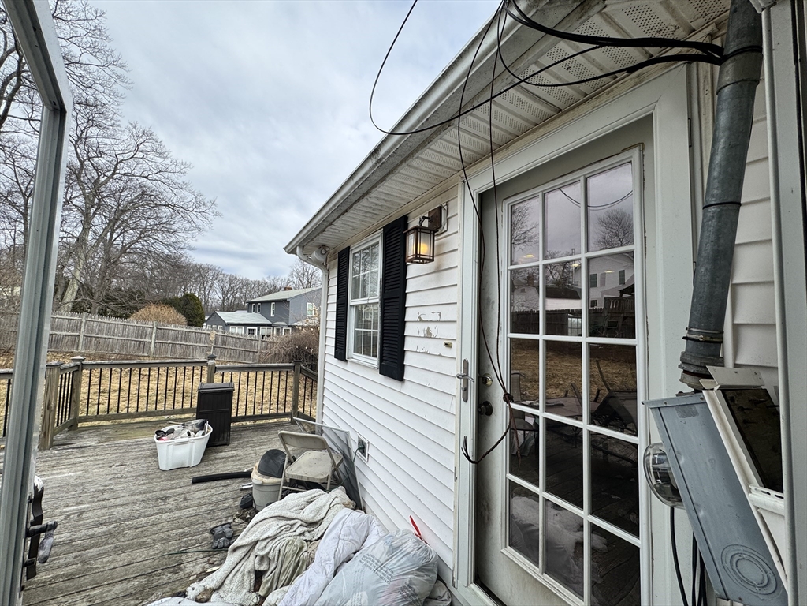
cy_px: 303
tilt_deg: +3.1
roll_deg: -1.6
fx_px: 326
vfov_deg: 85.7
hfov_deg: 102.1
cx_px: 404
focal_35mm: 14
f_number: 2.2
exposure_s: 1/1110
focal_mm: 2.22
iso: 40
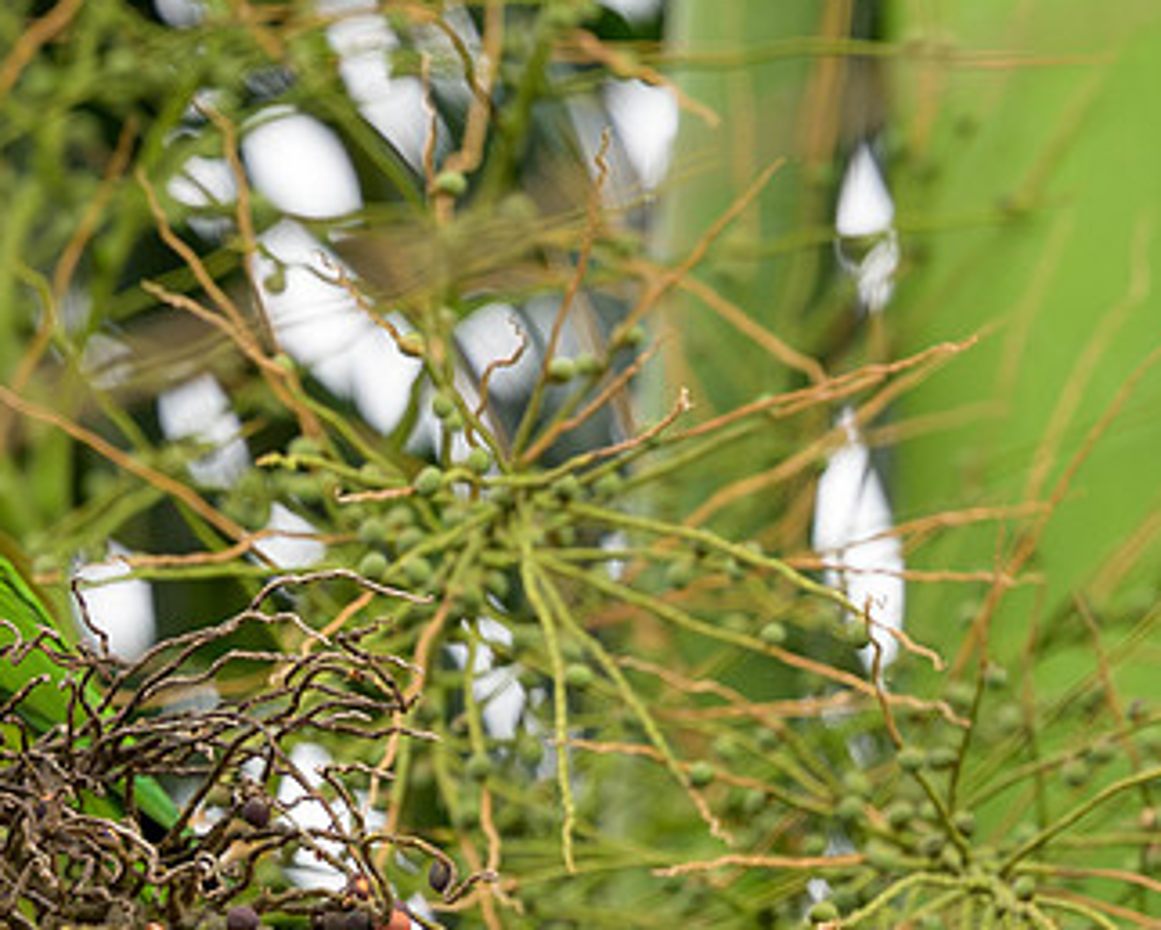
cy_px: 384
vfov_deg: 1.0
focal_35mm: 1580
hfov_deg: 1.2
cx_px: 44
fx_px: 54323
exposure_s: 1/1250
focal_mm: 400
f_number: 3.5
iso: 1000
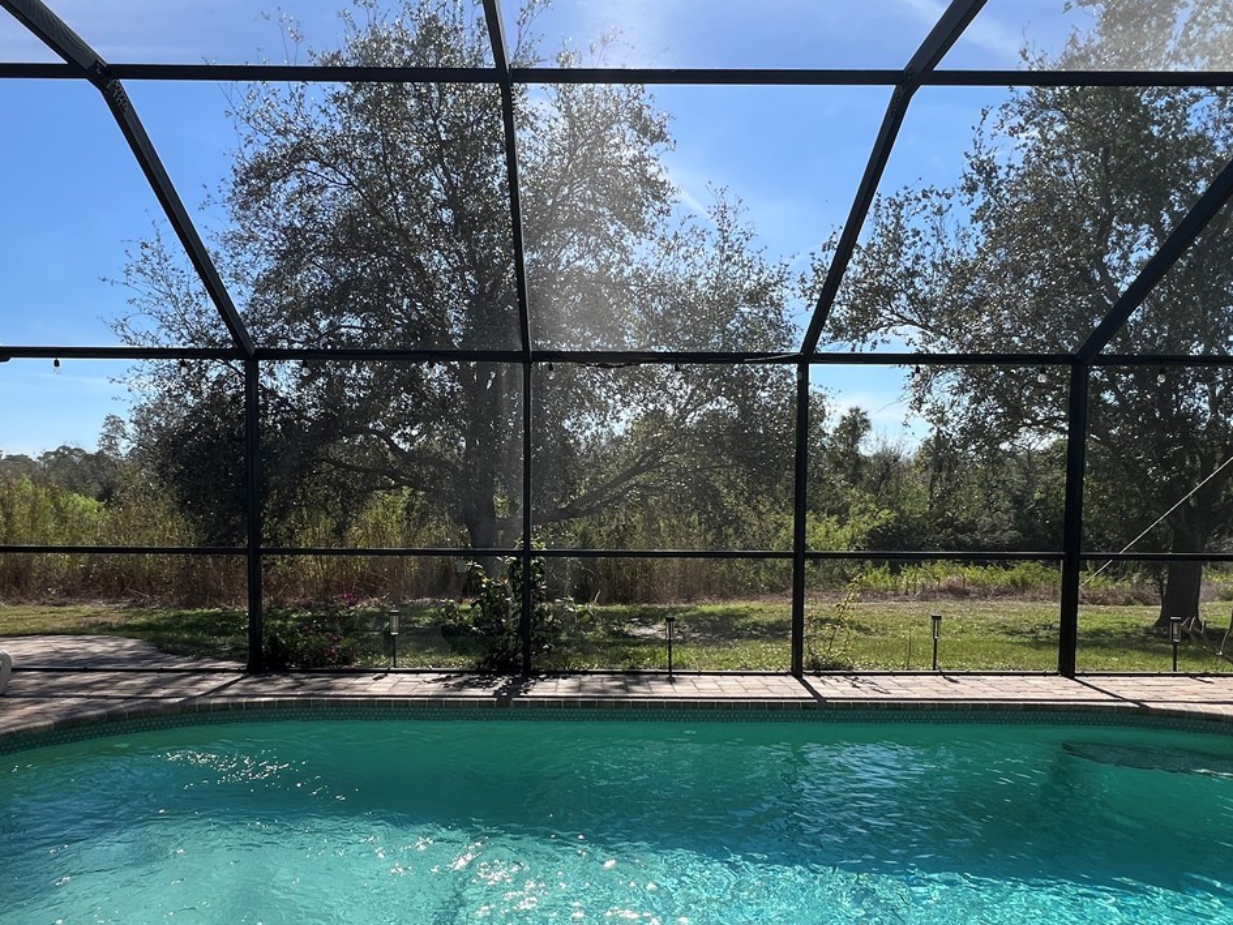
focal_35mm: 22
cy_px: 562
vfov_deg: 60.5
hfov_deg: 76.3
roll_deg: +0.0
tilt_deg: -3.4
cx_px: 592
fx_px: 784
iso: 32
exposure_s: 1/664
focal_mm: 1.57
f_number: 1.8
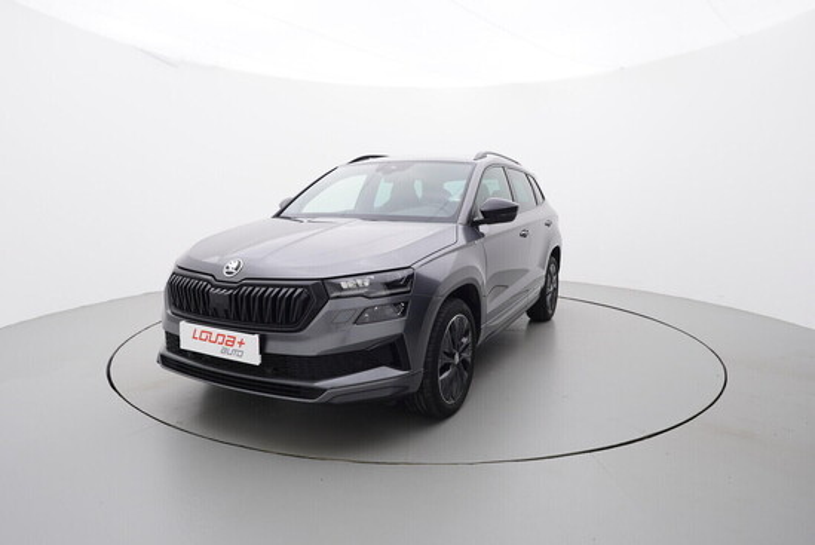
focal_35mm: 22
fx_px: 510
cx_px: 408
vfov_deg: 56.2
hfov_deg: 77.3
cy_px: 272
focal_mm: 15
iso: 200
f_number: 5
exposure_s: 1/80
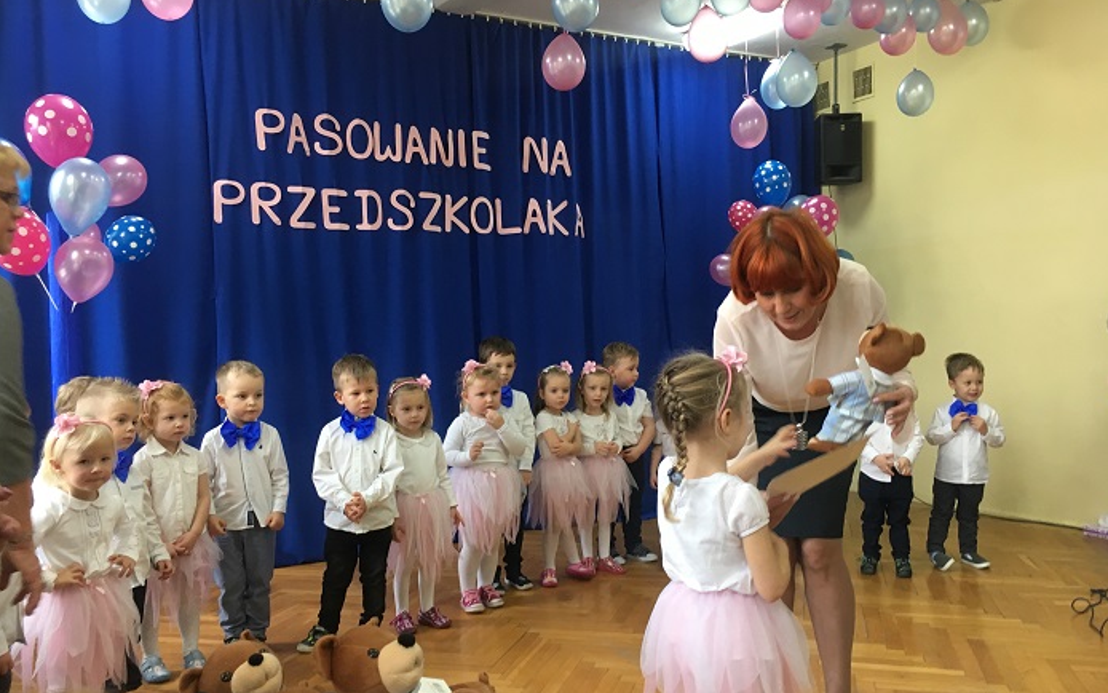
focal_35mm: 31
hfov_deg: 61.2
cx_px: 556
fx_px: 936
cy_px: 374
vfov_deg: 40.6
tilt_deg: -1.0
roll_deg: +0.3
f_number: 2.2
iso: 100
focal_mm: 4.15
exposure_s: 1/33
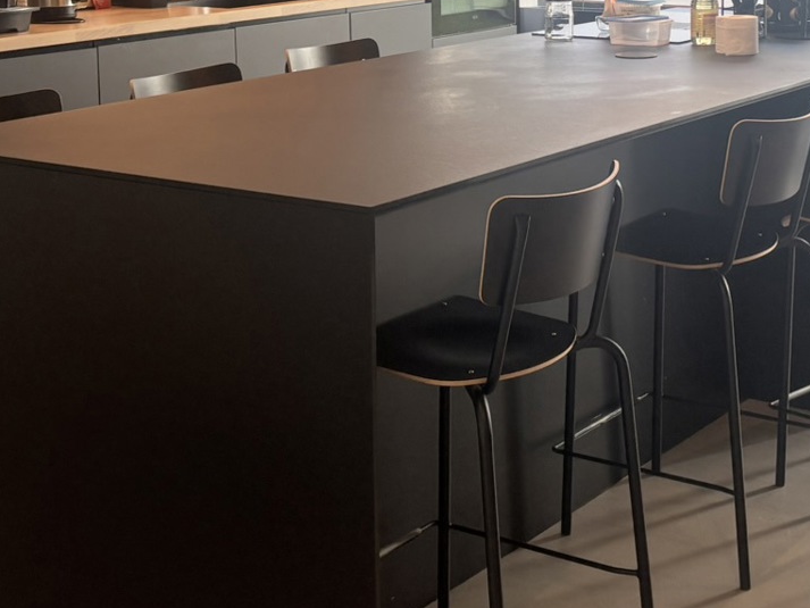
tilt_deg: -6.1
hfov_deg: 27.6
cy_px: 40
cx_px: 544
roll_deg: +0.6
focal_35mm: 70
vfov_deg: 20.5
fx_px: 1638
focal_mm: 5.96
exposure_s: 1/121
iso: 40
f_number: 1.6
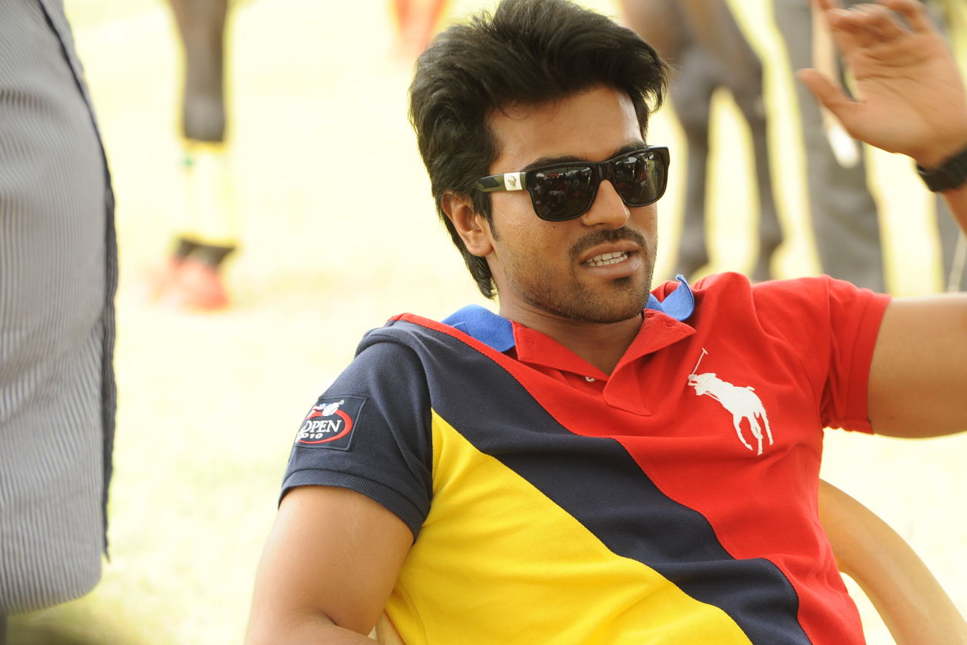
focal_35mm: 204
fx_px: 5479
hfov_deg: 10.1
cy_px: 341
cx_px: 571
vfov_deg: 6.7
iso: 400
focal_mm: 165
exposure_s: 1/125
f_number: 6.3
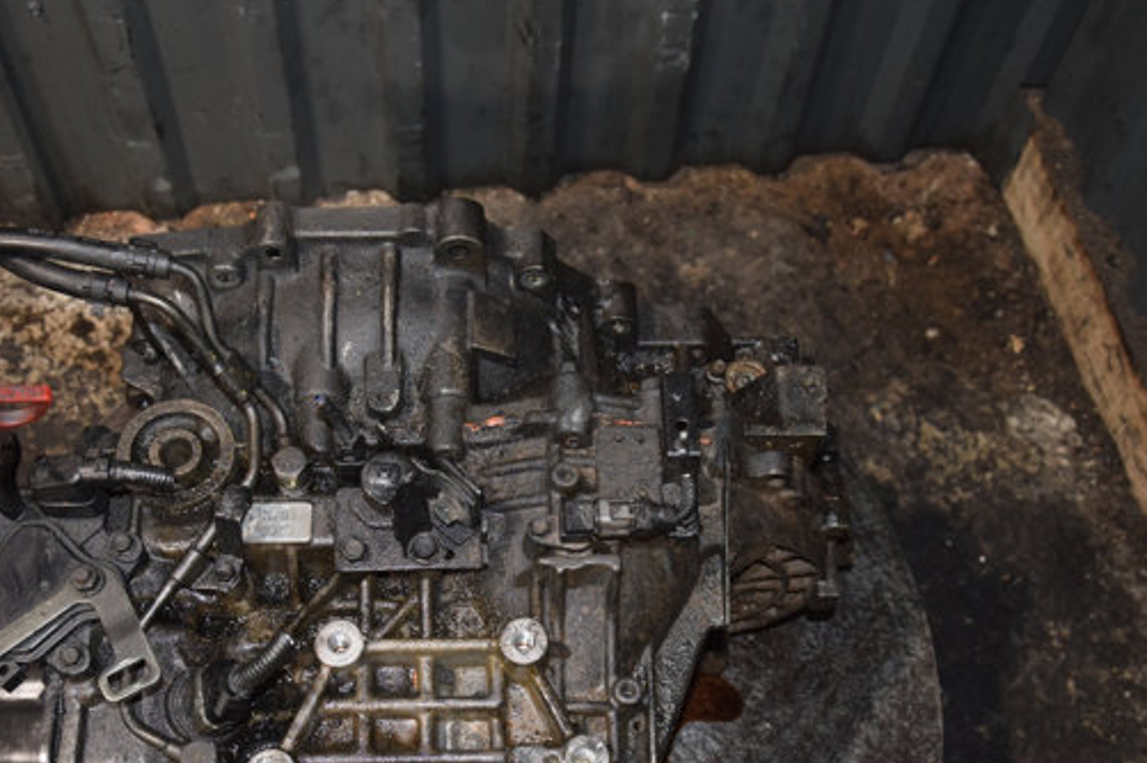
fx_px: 1464
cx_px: 504
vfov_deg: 29.1
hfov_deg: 42.7
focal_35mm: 46
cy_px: 474
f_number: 5
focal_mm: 24
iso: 800
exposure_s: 1/60
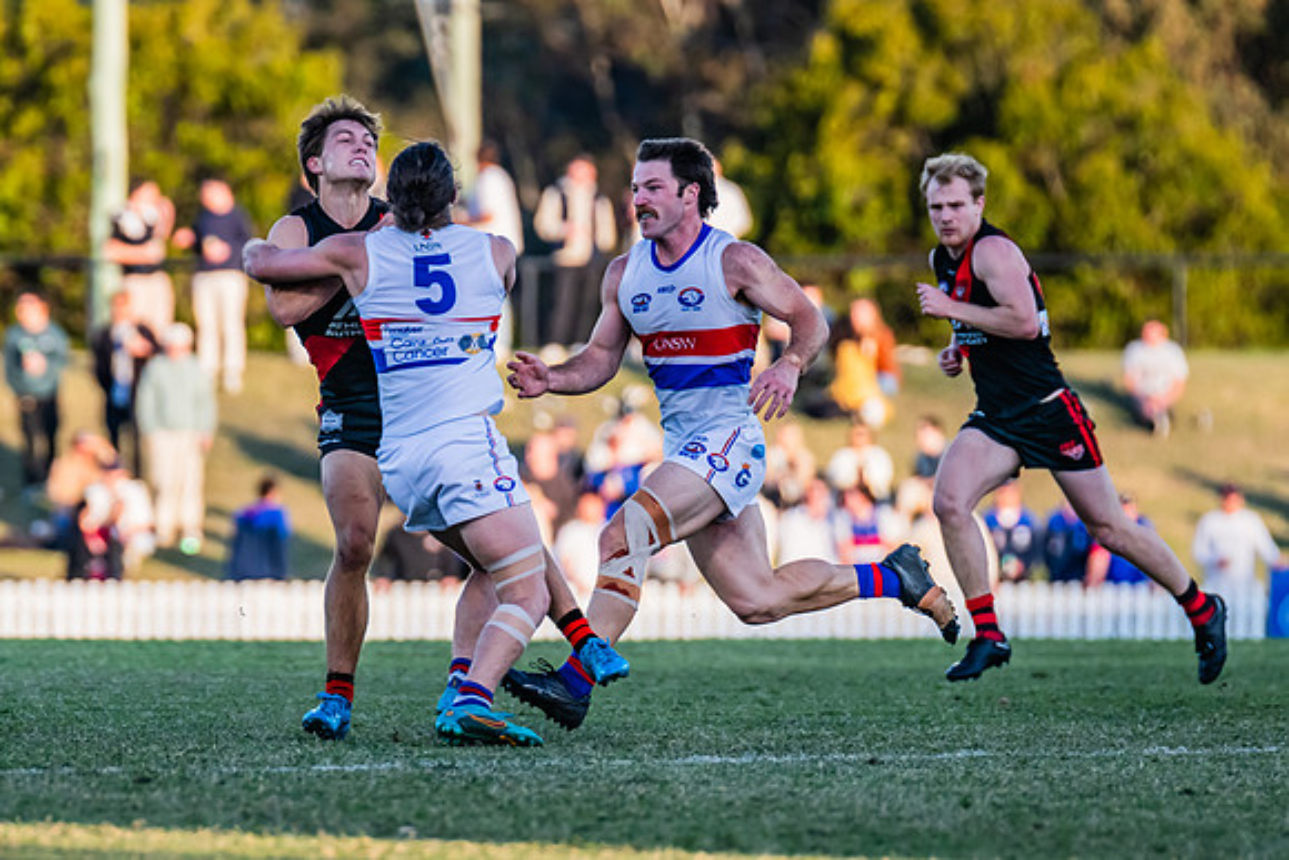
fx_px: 19994
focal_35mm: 558
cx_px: 340
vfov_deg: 2.5
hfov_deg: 3.7
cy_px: 476
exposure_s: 1/1600
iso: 800
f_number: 5
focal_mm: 360
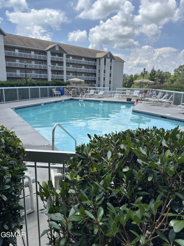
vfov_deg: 71.6
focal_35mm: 24
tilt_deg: -12.5
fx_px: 170
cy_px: 123
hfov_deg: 56.8
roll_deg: -2.0
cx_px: 92
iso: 80
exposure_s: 1/3717
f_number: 1.78
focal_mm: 6.86
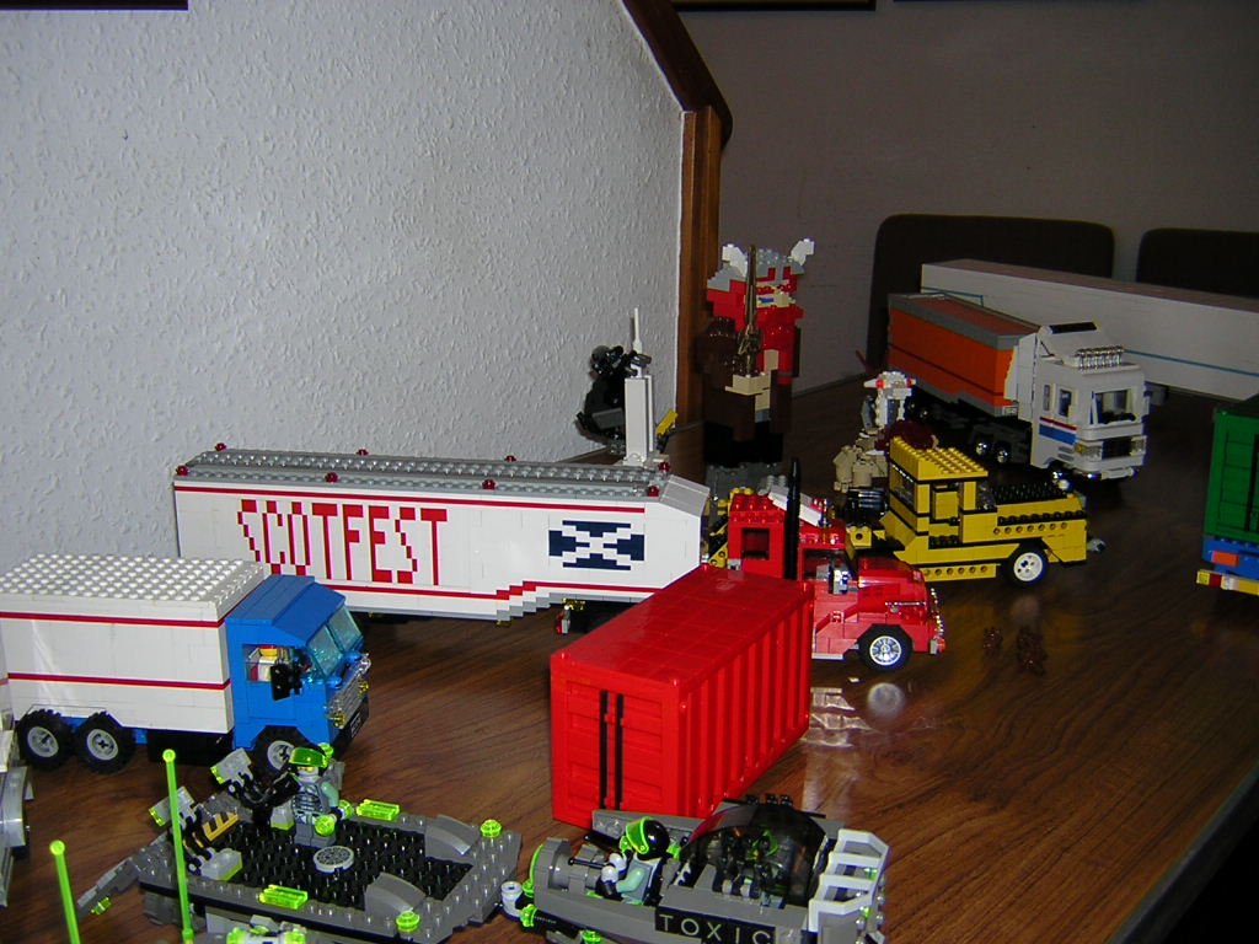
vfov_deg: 39.7
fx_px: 1309
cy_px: 472
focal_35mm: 36
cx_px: 630
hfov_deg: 51.4
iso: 100
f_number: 2.6
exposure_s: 1/60.1
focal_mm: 4.7
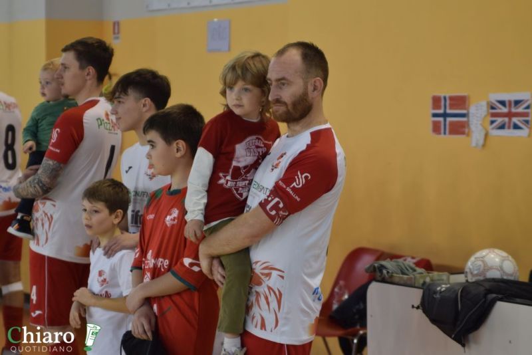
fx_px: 1663
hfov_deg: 18.2
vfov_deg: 12.2
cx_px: 266
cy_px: 178
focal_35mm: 112
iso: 320
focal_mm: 75
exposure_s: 1/200
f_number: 2.8
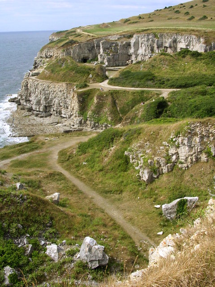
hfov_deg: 37.7
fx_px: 315
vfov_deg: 49.0
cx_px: 108
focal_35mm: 38
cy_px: 144
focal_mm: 5.8
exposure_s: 1/232
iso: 100
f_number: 5.6
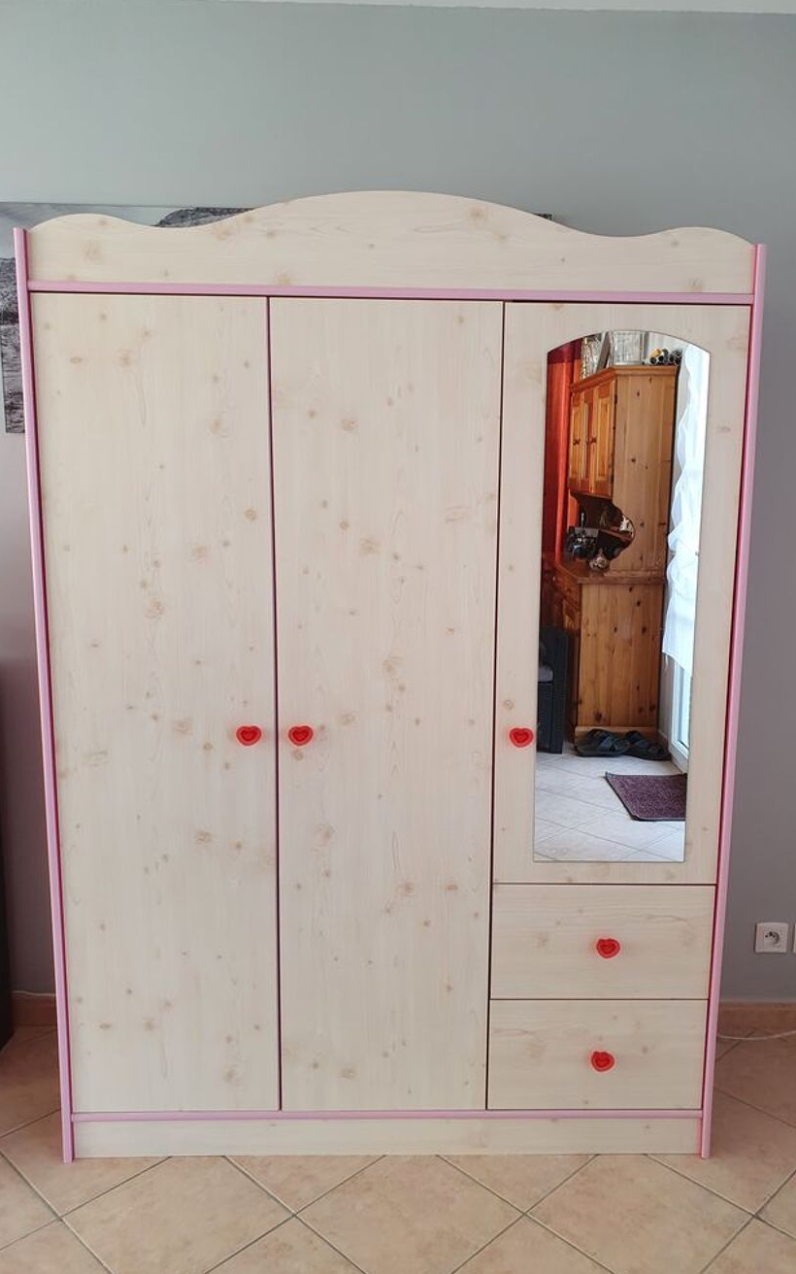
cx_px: 442
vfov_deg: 66.5
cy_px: 633
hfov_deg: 44.5
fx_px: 972
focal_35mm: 28
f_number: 2.4
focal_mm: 4.32
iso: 100
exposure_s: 1/100
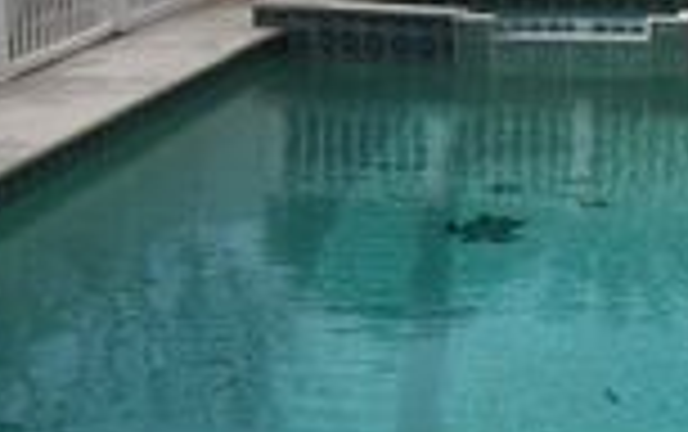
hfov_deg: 23.0
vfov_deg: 14.7
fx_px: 1671
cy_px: 180
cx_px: 540
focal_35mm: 89
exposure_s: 1/513
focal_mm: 7.5
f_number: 6.9
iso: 100
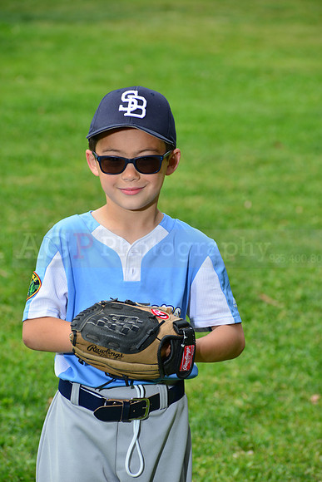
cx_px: 161
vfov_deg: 11.1
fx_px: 2480
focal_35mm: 185
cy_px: 241
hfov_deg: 7.4
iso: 160
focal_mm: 185
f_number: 10
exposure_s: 1/200
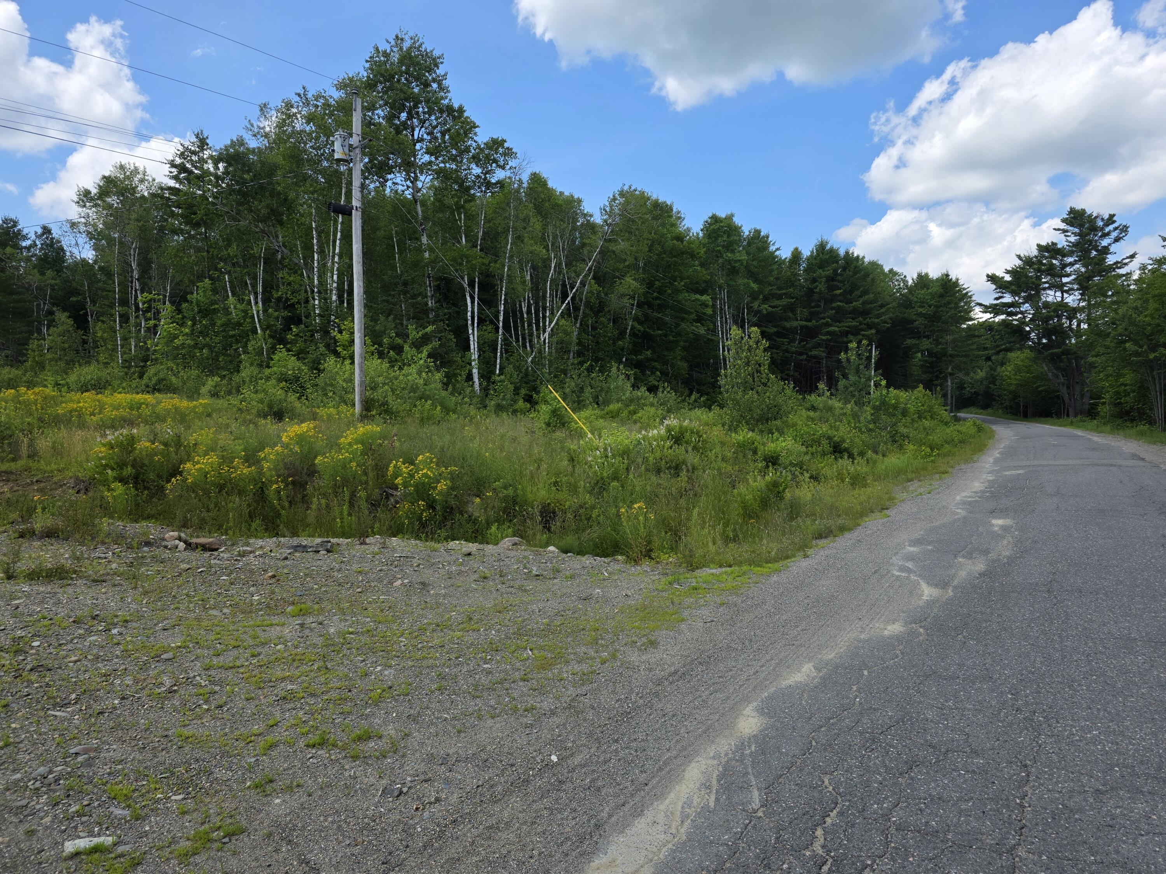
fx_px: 775
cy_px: 437
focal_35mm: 23
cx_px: 583
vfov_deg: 58.9
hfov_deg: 73.9
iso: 80
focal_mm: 6.3
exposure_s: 1/4057
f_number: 1.7
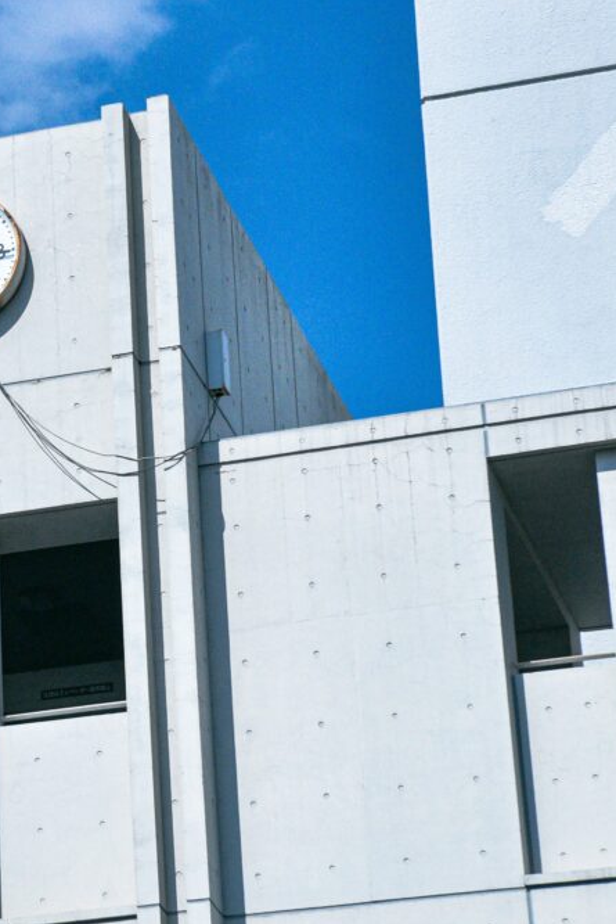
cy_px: 295
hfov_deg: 7.5
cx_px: -411
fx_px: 4617
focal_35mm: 180
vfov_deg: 11.4
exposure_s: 1/4000
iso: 3200
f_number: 8
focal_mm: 75
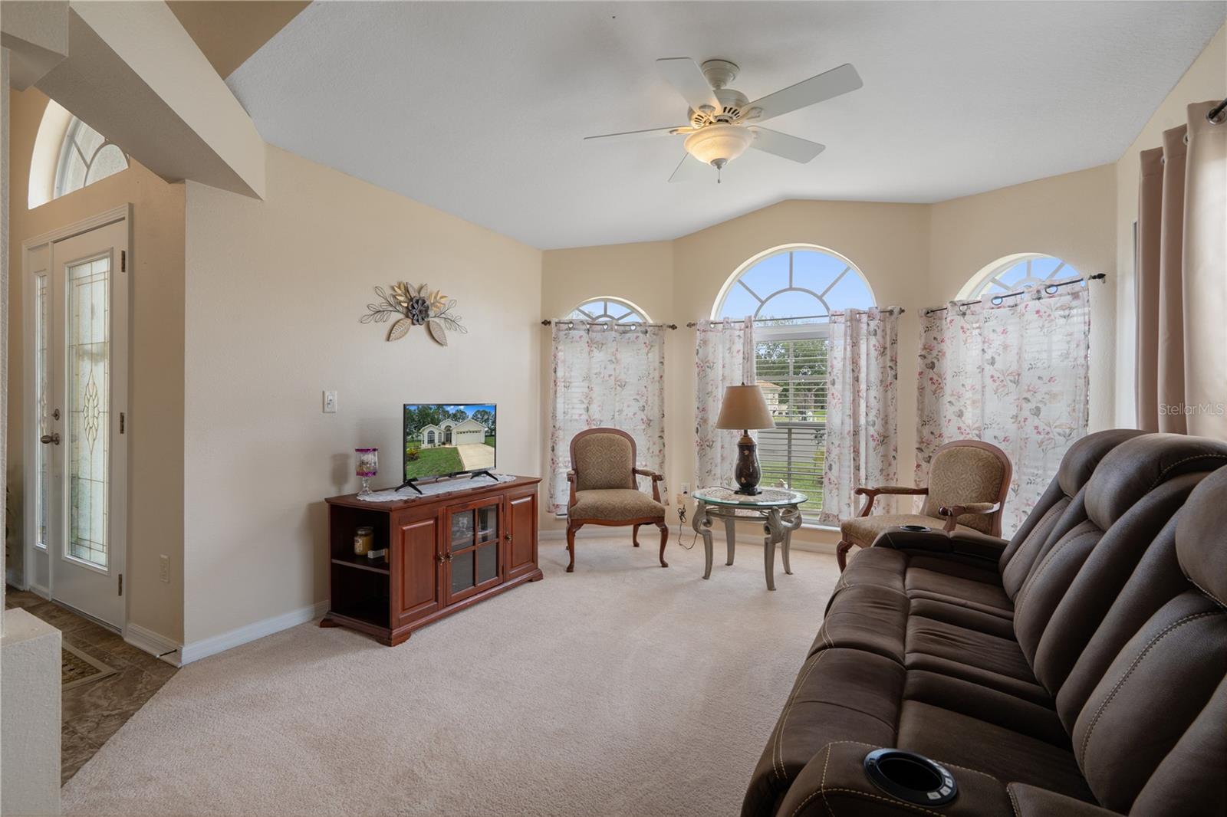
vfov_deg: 73.7
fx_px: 545
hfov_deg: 96.7
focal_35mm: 16
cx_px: 614
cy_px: 408
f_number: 9
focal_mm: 16
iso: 320
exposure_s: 1/60
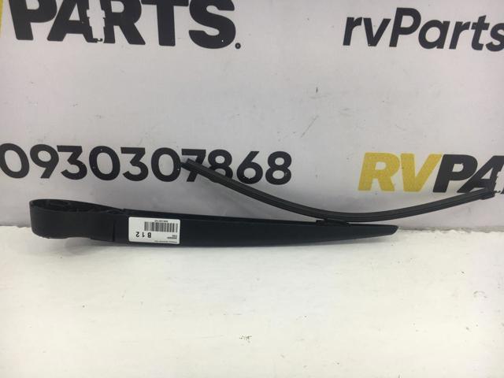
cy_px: 189
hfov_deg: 61.7
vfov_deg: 48.2
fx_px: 422
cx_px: 252
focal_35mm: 29
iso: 40
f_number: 2.2
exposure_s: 1/100
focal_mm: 4.15
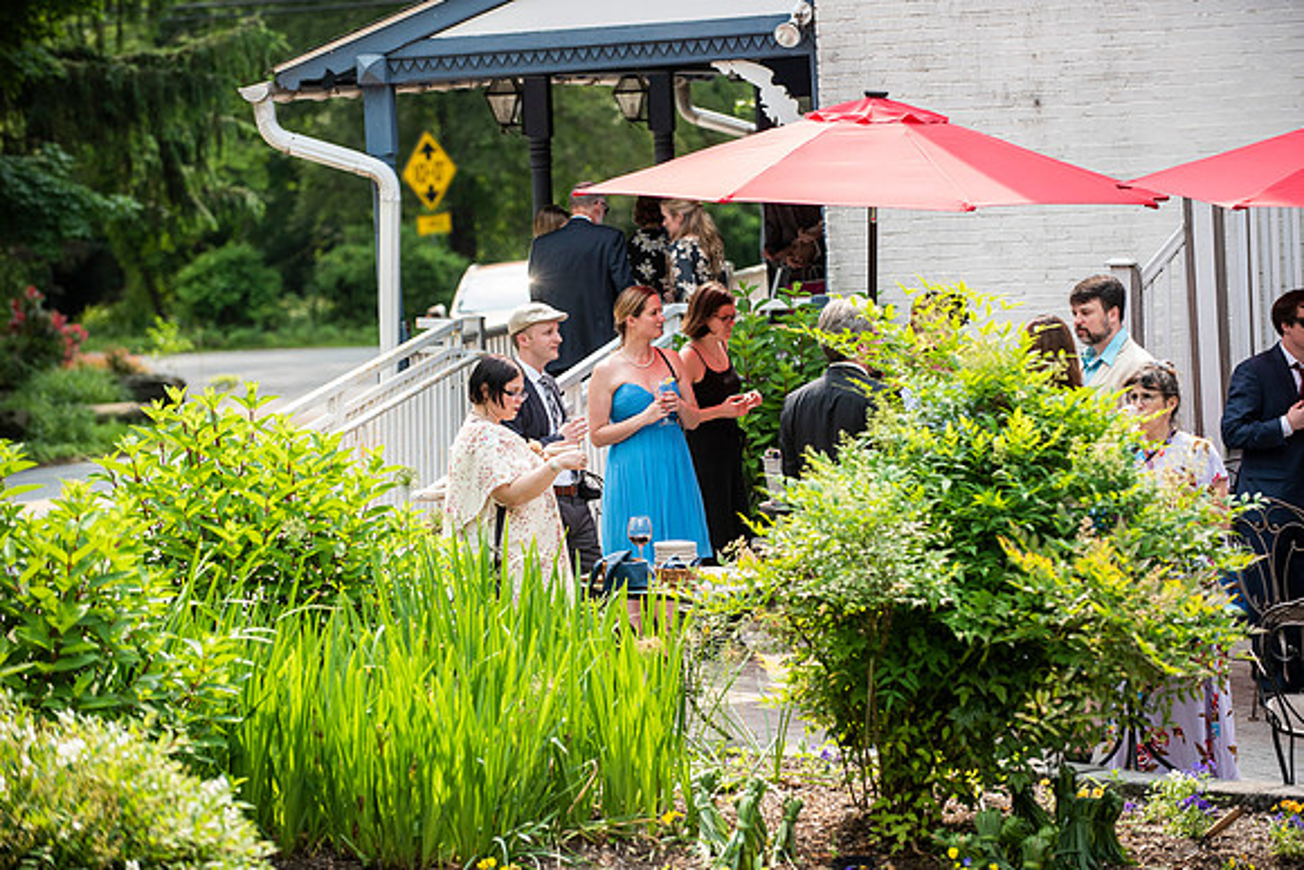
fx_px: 5072
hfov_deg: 14.7
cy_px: 435
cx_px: 652
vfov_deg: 9.8
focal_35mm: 140
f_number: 3.5
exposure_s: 1/2000
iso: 640
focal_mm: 140
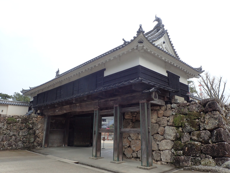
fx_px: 166
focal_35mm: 25
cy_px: 86
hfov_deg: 69.4
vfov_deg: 54.9
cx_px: 115
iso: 100
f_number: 2.8
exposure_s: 1/320
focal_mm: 4.5
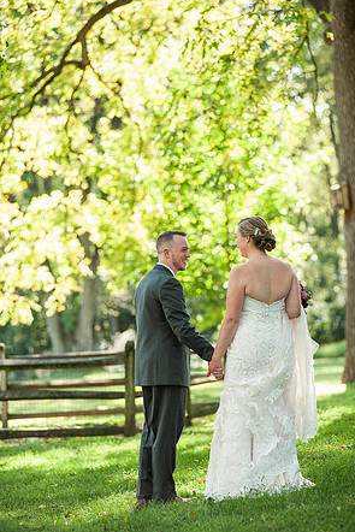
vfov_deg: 16.1
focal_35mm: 127
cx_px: 179
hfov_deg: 10.8
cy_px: 262
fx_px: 1877
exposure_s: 1/160
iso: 160
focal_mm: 125
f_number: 3.2
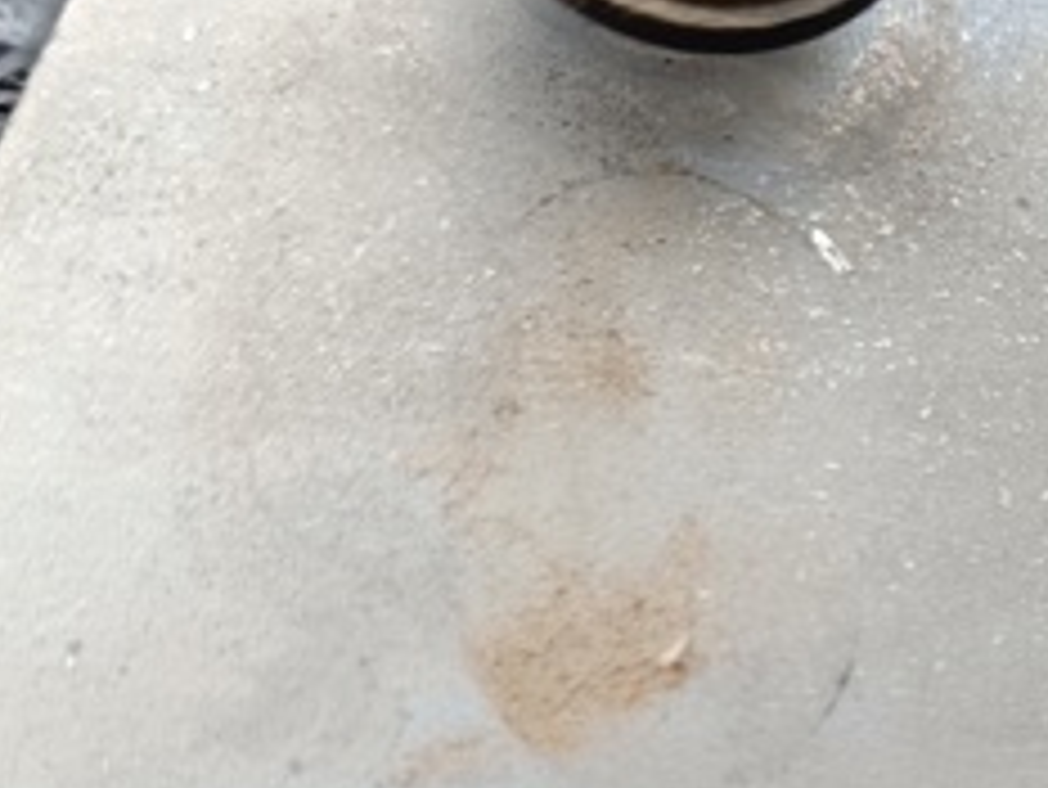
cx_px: 846
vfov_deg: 21.7
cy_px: 738
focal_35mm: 66
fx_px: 1999
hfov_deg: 28.7
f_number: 1.88
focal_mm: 5.59
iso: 52
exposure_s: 1/102
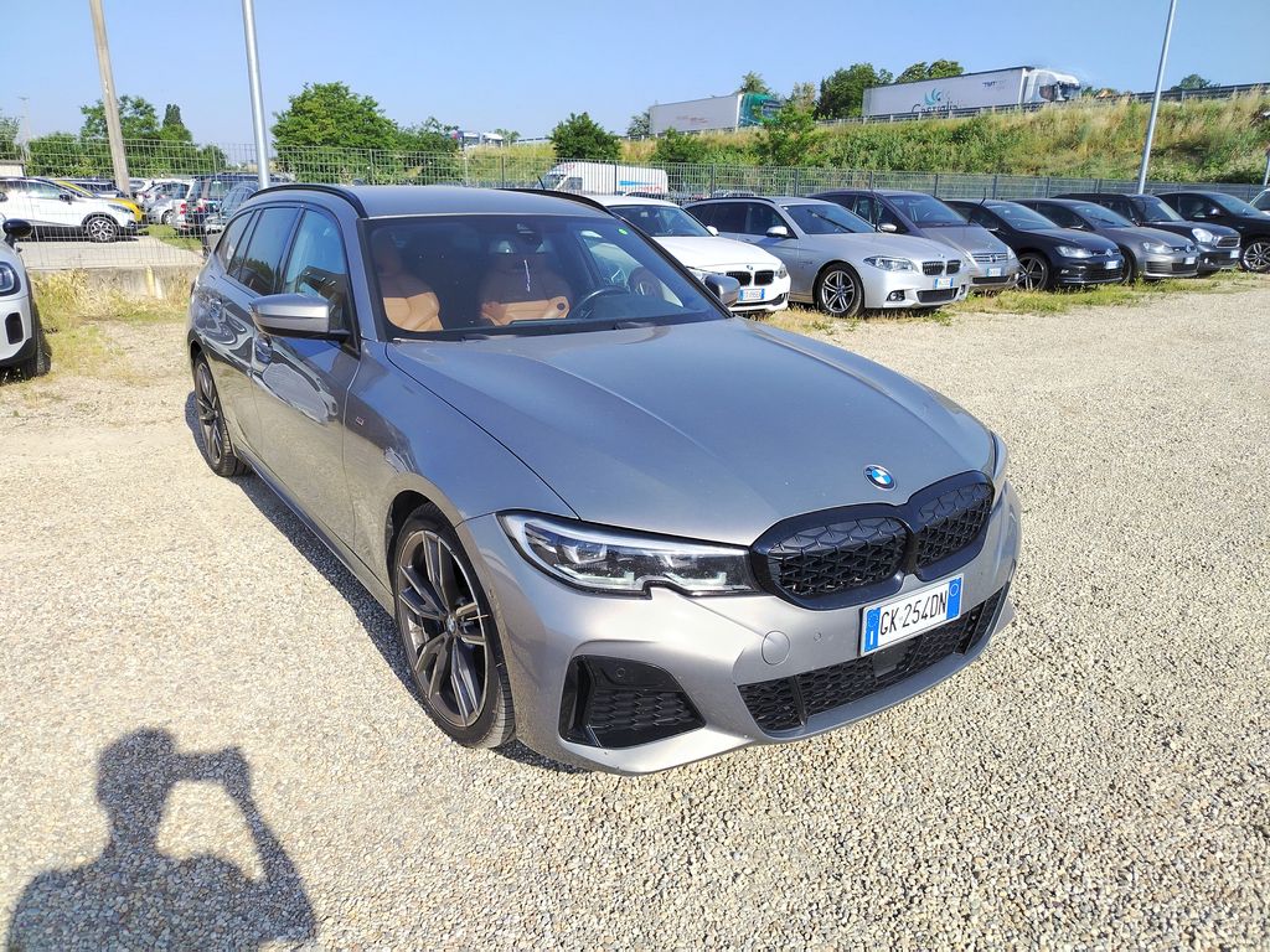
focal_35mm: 24
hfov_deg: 71.6
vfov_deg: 56.8
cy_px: 476
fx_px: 881
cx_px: 635
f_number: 1.75
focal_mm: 5.25
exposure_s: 1/885
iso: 100
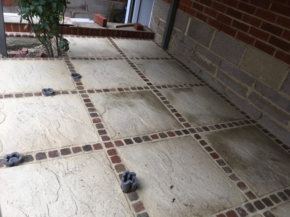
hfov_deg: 61.7
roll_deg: -13.4
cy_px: 108
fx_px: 243
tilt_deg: -33.0
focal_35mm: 29
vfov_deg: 48.2
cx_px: 145
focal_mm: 4.15
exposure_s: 1/191
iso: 25
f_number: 2.2
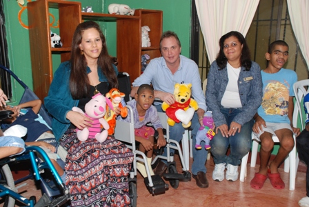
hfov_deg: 53.1
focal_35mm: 36
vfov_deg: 37.0
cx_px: 154
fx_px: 309
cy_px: 104
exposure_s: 1/60
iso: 320
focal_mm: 24
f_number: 5.6
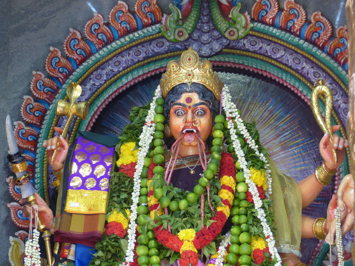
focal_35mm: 72
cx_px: 178
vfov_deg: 20.4
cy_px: 133
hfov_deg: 27.0
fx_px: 738
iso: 160
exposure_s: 1/60
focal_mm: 13
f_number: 2.8
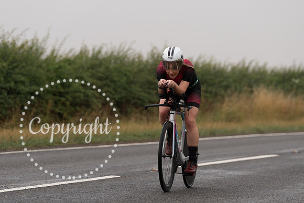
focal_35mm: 218
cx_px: 170
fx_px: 1839
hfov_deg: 9.4
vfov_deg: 6.3
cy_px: 102
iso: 100
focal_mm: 170
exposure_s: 1/1000
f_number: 4
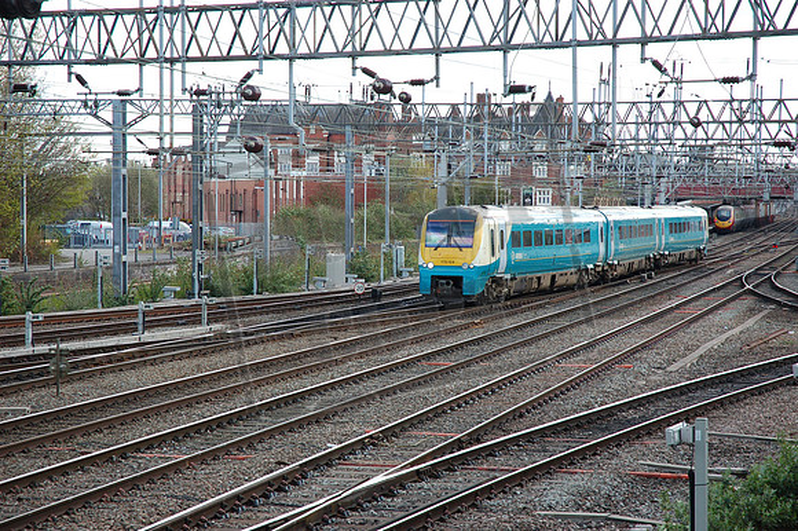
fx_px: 2060
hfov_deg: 21.9
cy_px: 266
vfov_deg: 14.7
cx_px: 399
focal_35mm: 93
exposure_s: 1/400
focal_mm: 62
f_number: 5
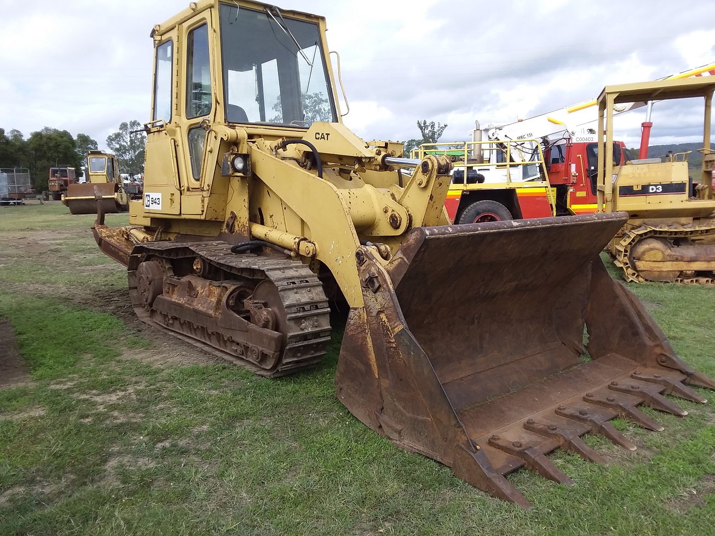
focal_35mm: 28
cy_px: 268
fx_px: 578
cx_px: 358
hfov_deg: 63.4
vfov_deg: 49.8
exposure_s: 1/888
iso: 40
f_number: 1.9
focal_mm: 2.91
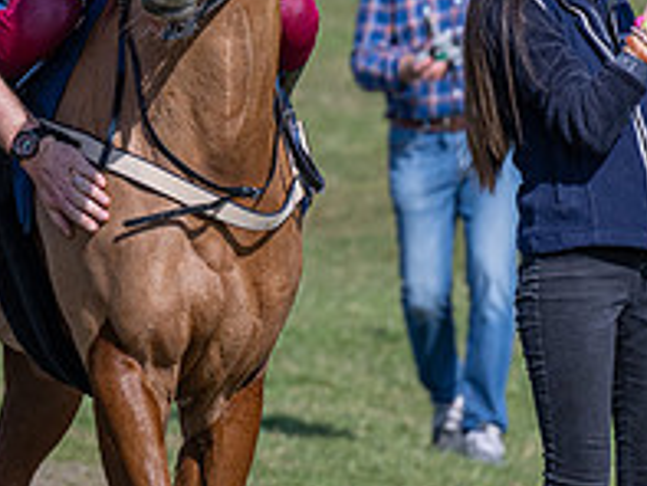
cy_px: 95
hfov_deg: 2.5
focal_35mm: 793
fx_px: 14831
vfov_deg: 1.9
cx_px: 197
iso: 200
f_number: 5
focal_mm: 150
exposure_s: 1/1600
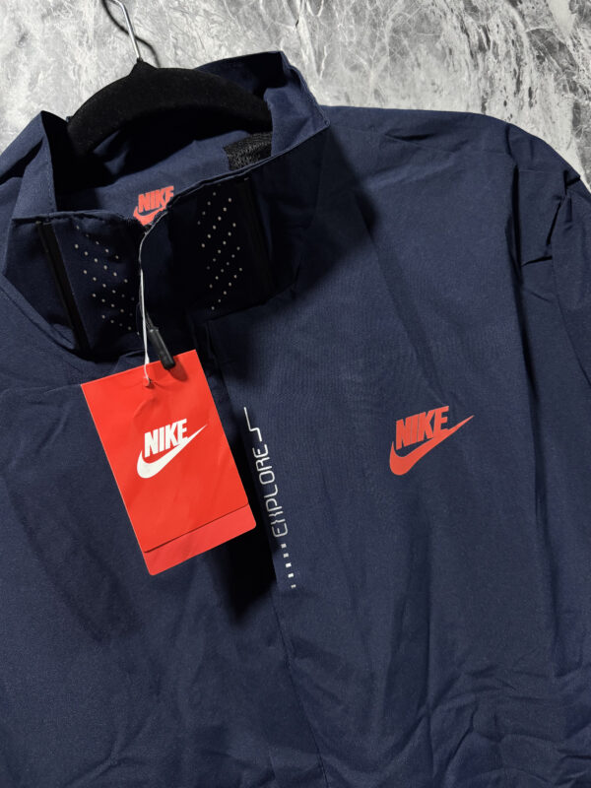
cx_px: 296
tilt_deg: -7.3
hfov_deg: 56.8
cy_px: 394
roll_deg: +16.2
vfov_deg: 71.6
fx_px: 546
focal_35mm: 24
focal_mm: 6.76
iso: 800
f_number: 1.78
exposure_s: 1/60
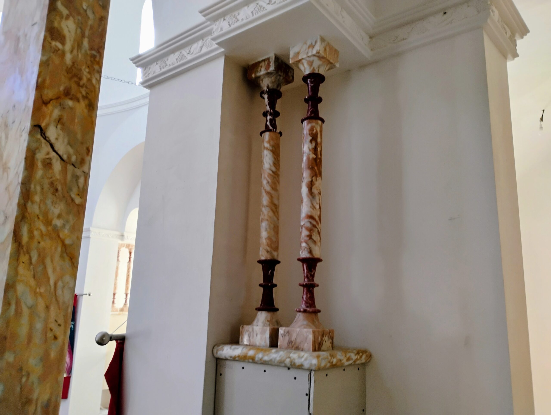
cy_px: 208
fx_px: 446
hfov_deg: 63.4
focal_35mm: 28
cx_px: 276
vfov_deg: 49.9
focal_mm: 4.26
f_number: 1.8
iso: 200
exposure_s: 1/54.9
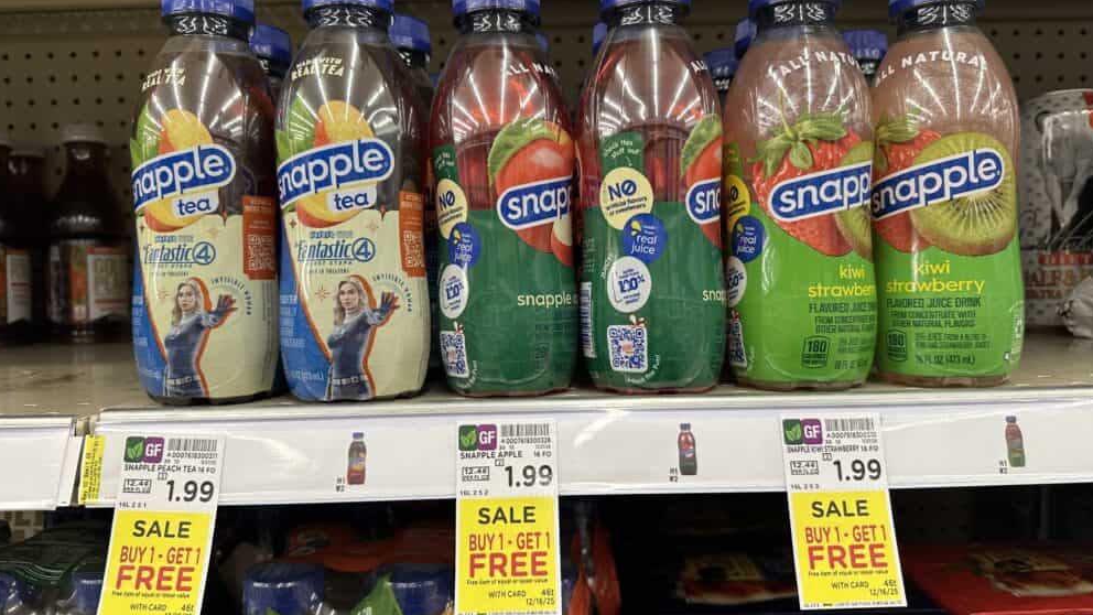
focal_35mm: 27
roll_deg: +2.1
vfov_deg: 42.9
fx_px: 783
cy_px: 299
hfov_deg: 69.9
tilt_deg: -3.4
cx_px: 553
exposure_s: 1/62
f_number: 1.78
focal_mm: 6.86
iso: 125
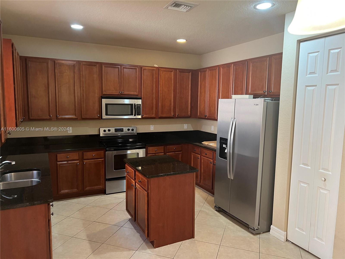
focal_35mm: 26
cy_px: 130
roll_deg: -0.7
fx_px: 259
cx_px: 172
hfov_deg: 67.3
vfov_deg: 53.1
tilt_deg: -5.7
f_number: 1.5
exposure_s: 1/60
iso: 160
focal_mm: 5.7
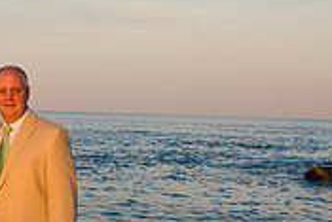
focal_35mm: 106
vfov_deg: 12.9
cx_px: -123
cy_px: 140
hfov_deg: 17.8
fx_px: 978
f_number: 6.3
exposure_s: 1/250
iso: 200
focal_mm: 32
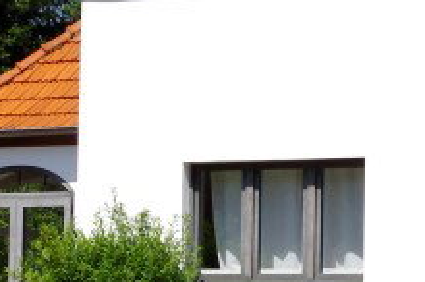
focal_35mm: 242
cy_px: 91
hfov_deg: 8.5
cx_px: 373
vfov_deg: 5.7
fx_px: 2853
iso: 100
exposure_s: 1/160
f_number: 11
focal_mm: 30.63
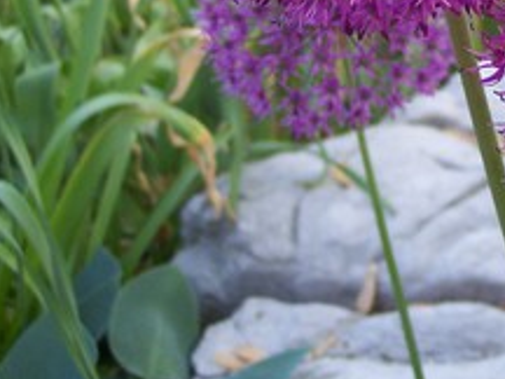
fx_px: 1386
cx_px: 547
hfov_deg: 19.8
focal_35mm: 95
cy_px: -40
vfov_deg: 15.2
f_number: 2.8
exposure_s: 1/90
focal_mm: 8
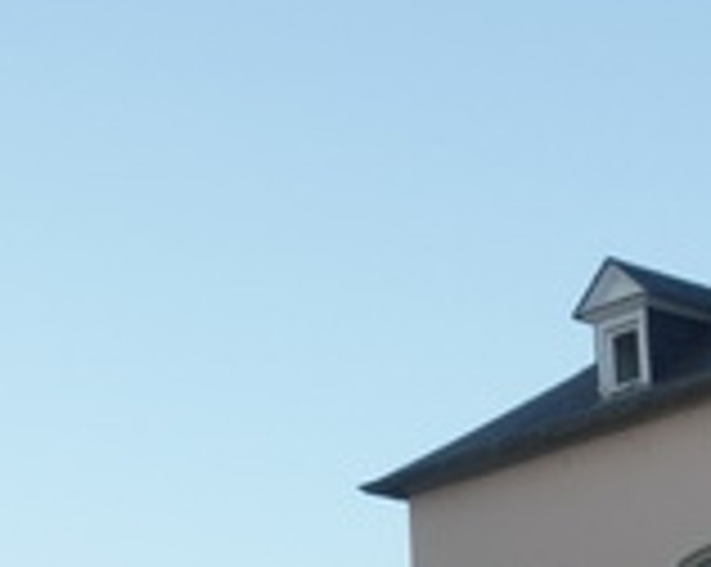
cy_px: 574
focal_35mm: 171
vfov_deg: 9.0
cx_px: -310
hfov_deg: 10.9
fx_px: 3594
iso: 125
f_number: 4.5
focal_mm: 13.42
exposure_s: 1/100
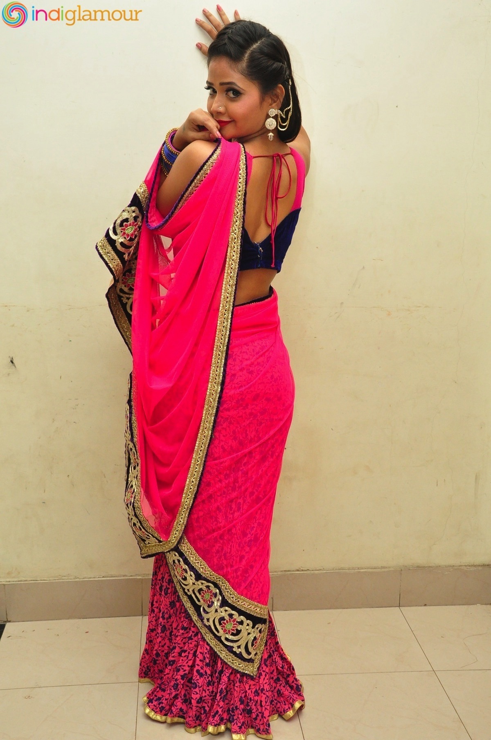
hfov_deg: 31.8
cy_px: 370
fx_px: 861
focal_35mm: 42
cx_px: 246
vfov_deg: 46.4
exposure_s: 1/125
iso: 1600
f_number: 7.1
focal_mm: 28
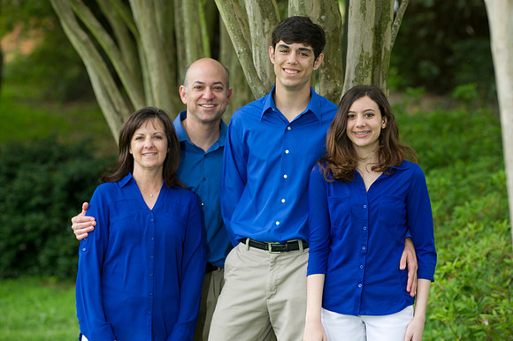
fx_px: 2279
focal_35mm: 160
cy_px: 170
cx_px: 256
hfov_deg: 12.8
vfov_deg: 8.6
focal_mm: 160
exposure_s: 1/100
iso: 320
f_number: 4.5
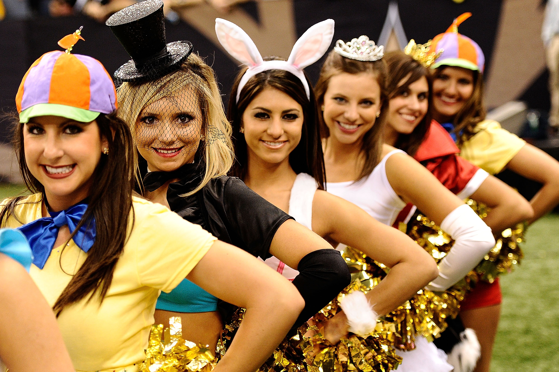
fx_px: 1087
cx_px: 280
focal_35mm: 70
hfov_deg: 28.9
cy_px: 186
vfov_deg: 19.4
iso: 3200
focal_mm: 70
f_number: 2.8
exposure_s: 1/1600
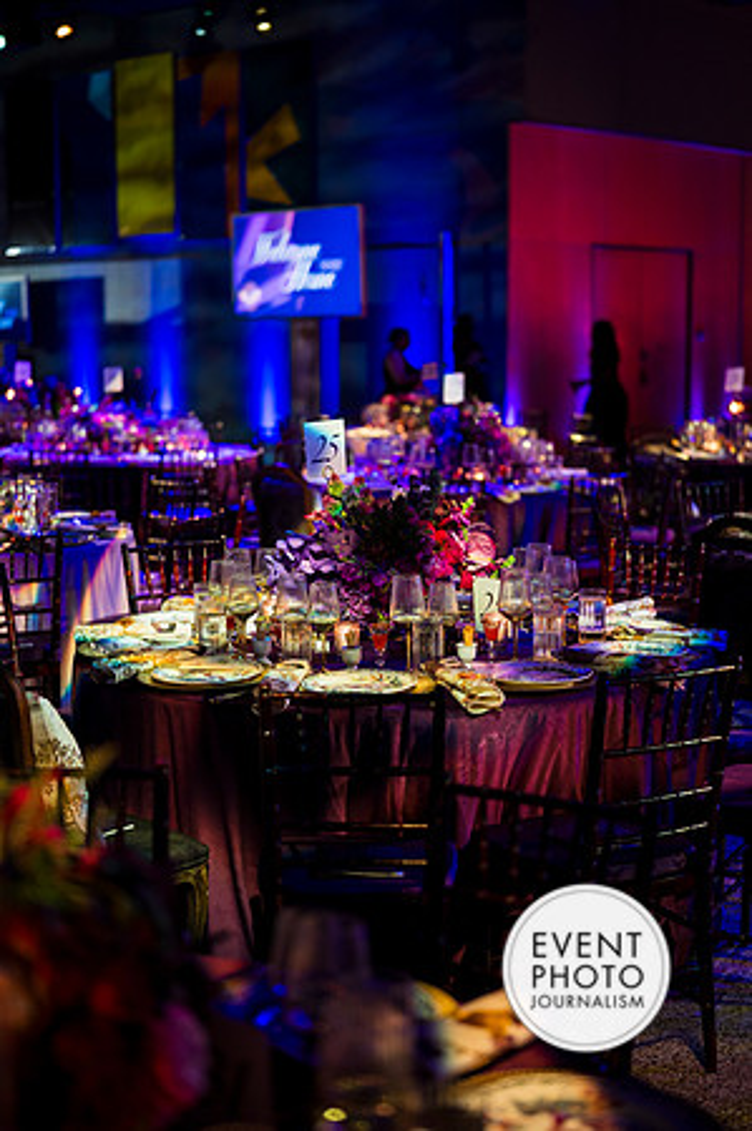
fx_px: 1727
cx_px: 376
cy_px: 566
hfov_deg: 24.6
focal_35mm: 55
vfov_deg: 36.3
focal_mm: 55
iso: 560
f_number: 1.8
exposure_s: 1/125
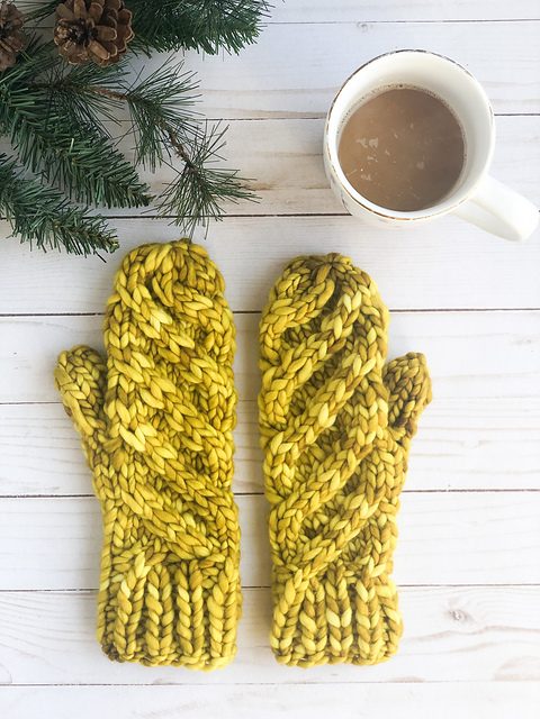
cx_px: 270
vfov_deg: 36.8
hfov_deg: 28.0
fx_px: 1082
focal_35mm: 52
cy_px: 360
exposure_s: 1/60
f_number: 2.4
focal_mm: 6
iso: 32
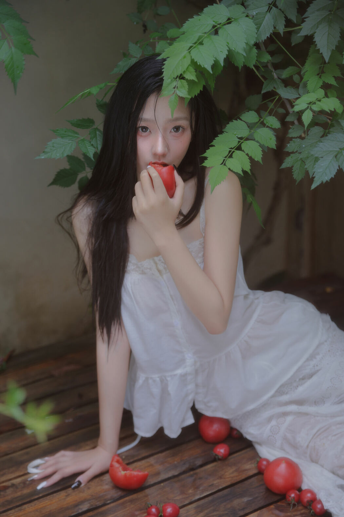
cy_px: 258
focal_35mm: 56
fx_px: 803
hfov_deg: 24.2
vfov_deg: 35.6
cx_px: 172
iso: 100
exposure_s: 1/200
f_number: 2.8
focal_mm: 57
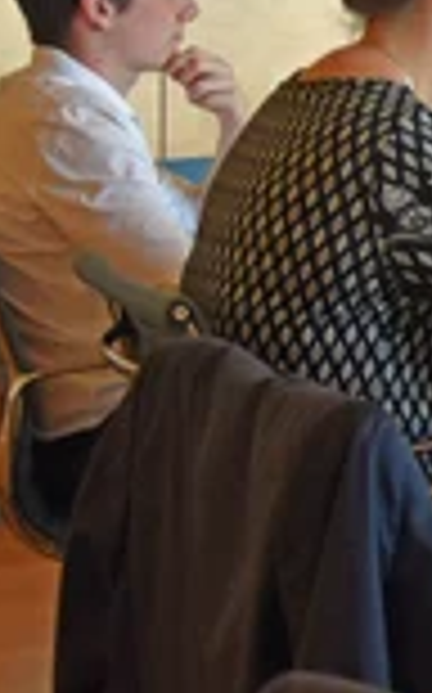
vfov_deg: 16.0
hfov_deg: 9.1
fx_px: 2435
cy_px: 99
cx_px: 1028
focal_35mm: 129
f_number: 4
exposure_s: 1/60
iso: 450
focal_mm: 28
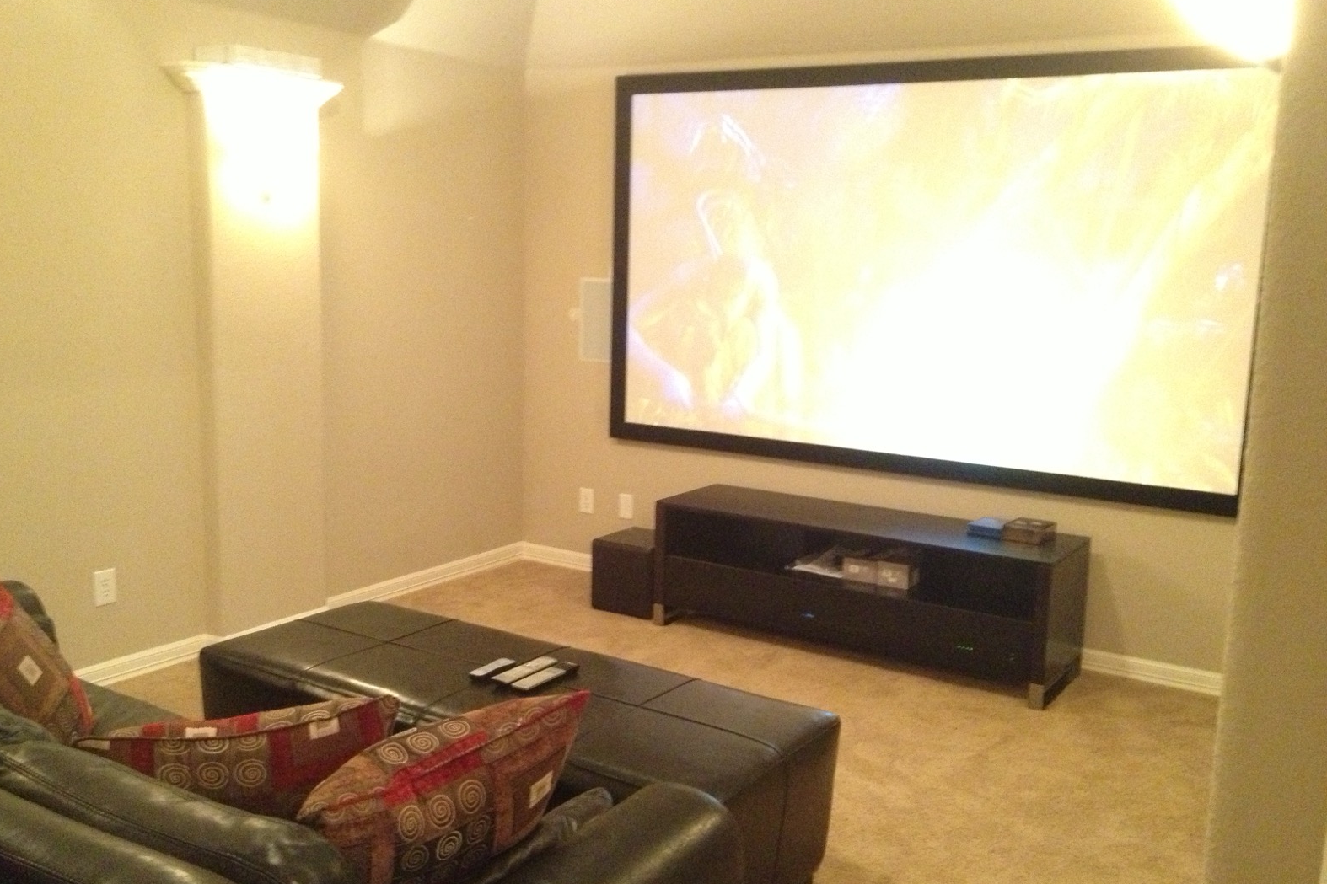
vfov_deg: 35.9
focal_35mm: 37
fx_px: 1364
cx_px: 657
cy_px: 466
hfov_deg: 51.9
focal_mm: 4.28
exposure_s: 1/15
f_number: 2.4
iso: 800
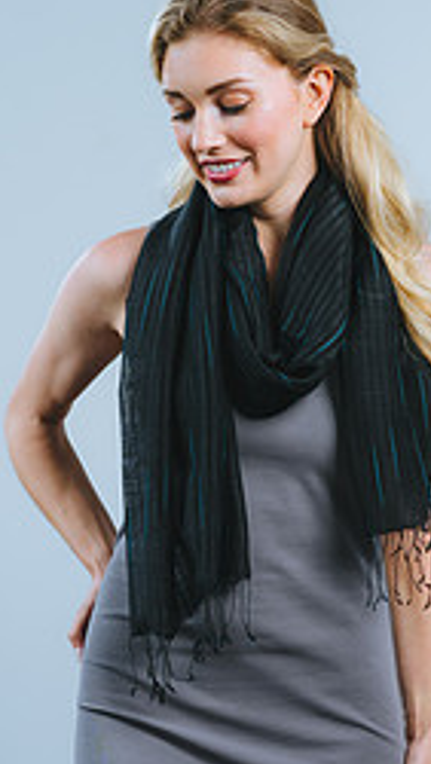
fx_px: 3244
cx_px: 281
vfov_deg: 13.4
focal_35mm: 160
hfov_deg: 7.6
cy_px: 504
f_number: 4
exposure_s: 1/200
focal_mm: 85
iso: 100
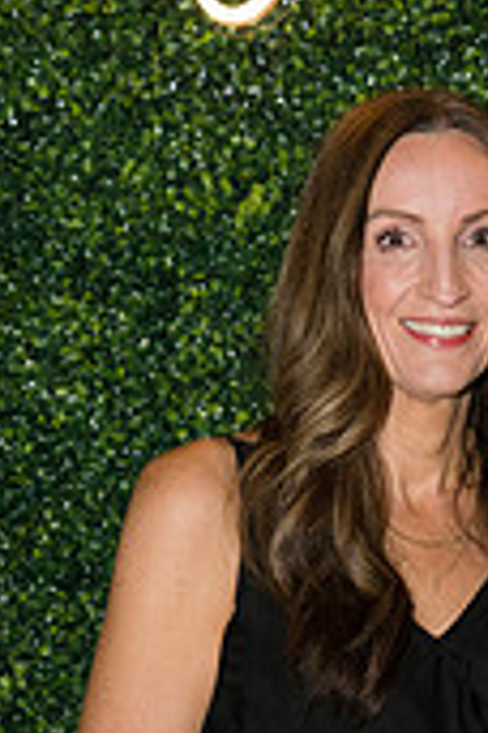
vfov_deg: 11.9
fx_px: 3416
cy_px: 904
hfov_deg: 8.1
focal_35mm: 168
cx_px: 616
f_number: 5
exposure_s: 1/160
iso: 640
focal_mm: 64
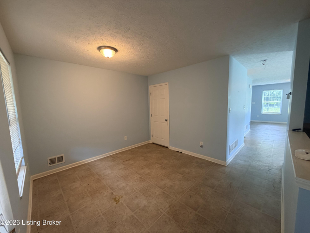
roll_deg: +3.0
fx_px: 125
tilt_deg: -5.9
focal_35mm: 14
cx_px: 155
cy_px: 116
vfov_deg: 85.7
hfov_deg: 102.1
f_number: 2.2
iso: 200
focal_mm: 2.22
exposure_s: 1/60
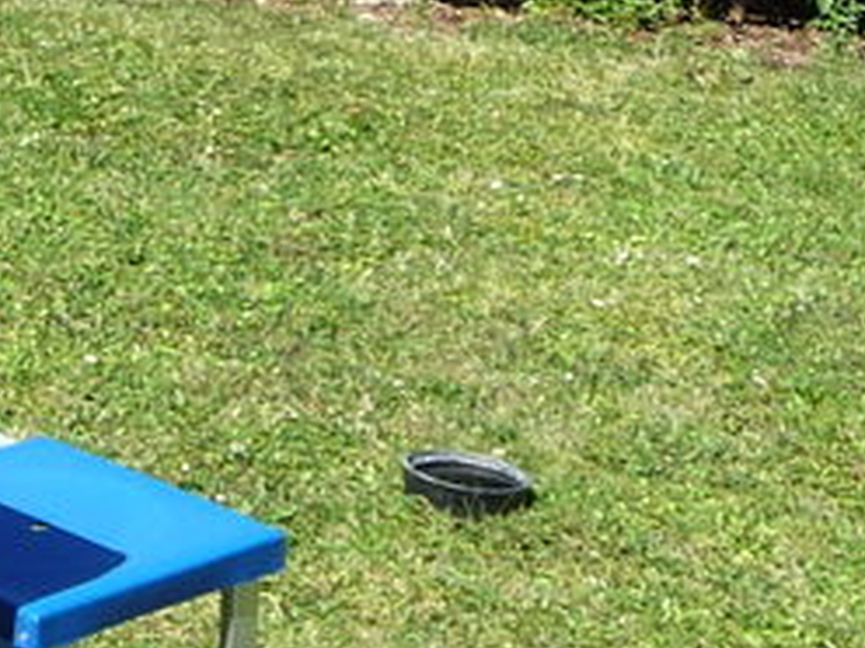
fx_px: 3423
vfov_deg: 10.6
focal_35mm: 137
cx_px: -642
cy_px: 770
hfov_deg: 13.1
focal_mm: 4.7
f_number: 3.3
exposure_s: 1/640
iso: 100
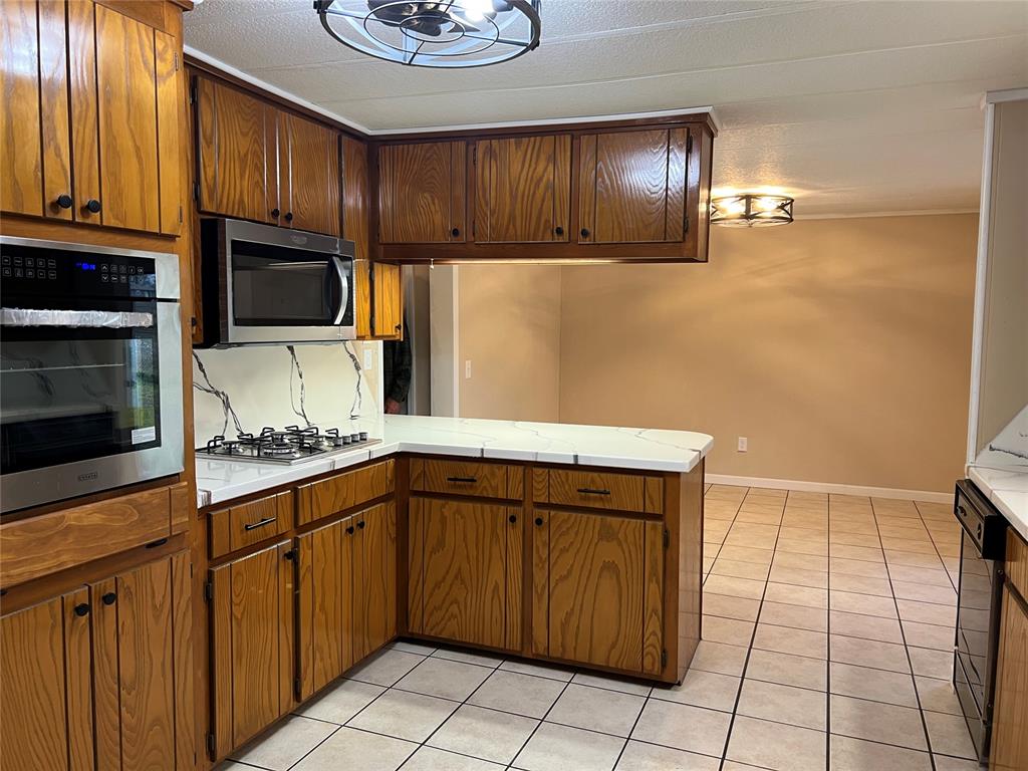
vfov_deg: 53.1
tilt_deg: -4.0
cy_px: 386
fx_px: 772
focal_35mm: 26
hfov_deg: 67.3
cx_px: 514
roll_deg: +0.1
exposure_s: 1/60
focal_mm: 5.7
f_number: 1.5
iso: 100
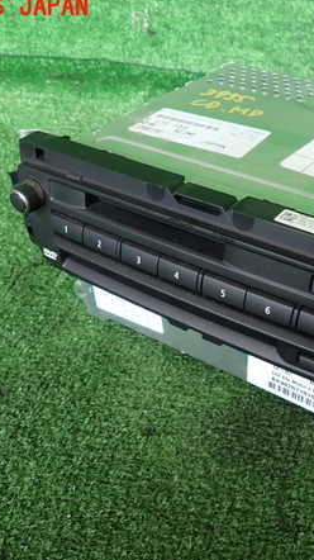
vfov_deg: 54.0
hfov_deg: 31.3
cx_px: 238
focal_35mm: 37
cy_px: 276
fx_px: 549
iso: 125
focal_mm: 4.5
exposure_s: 1/60
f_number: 2
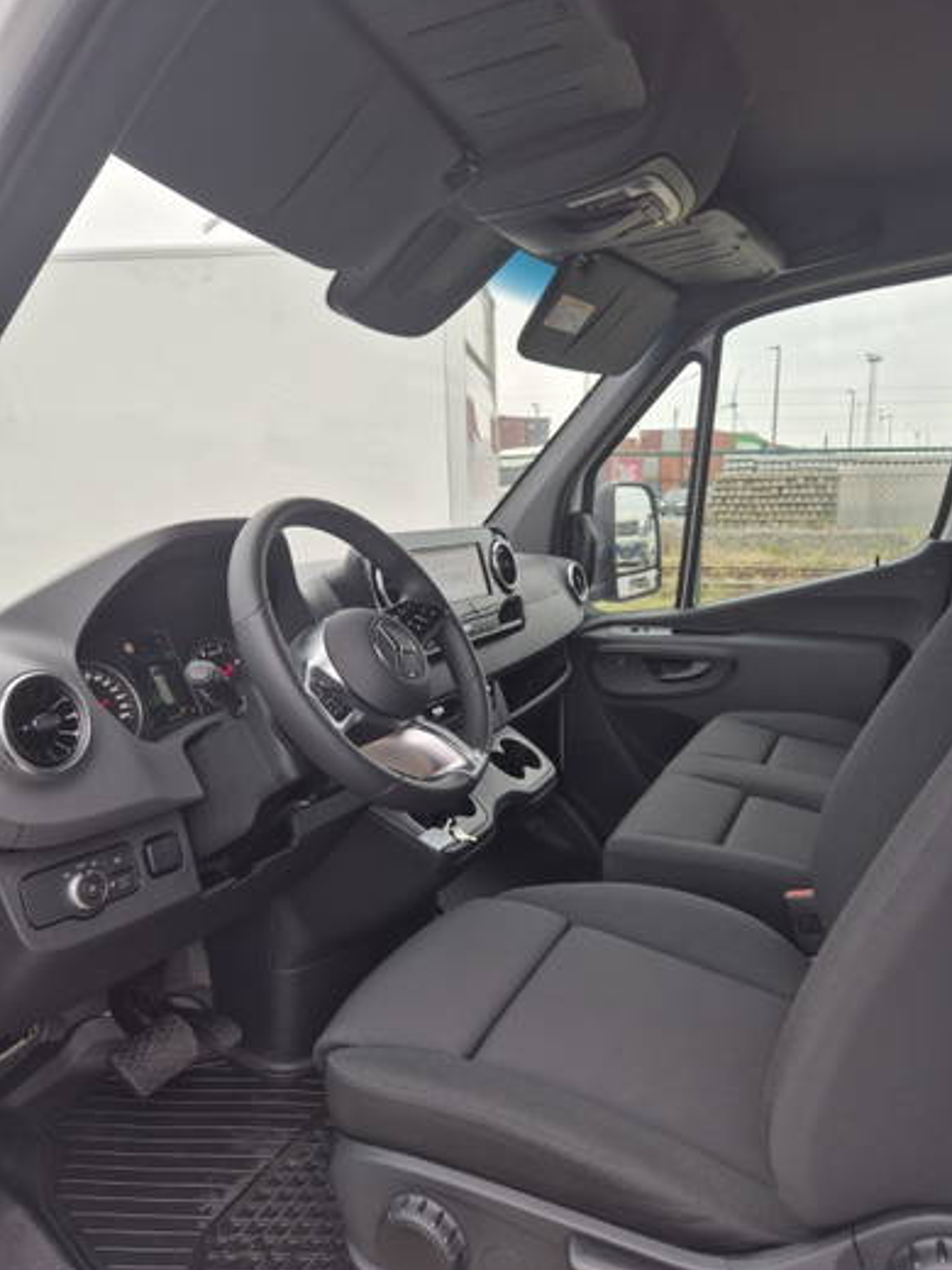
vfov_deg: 69.4
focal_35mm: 25
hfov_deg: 54.8
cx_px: 515
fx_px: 917
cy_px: 644
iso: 32
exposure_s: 1/180
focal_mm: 5.4
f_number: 1.8
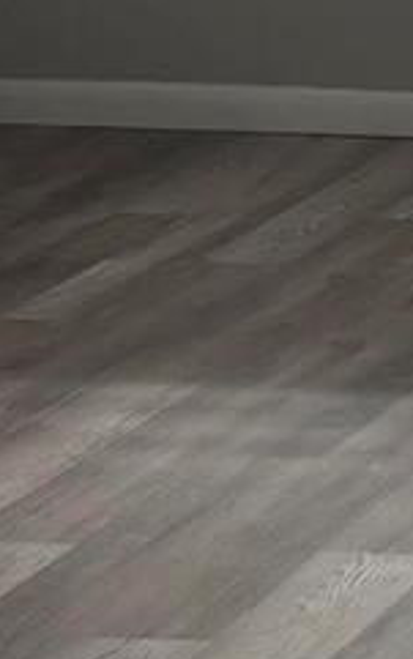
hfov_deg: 6.1
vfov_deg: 11.2
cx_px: 1570
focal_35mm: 183
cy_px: -202
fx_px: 3290
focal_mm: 5.96
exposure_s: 1/122
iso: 40
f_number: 1.6
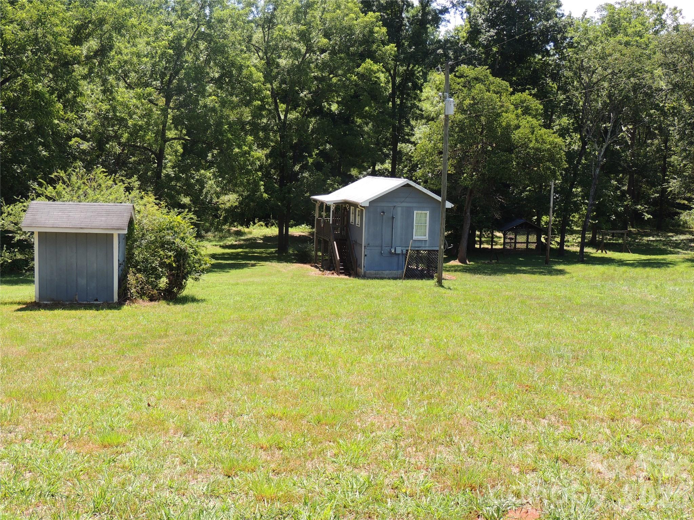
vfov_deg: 33.6
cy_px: 260
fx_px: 862
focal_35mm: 43
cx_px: 347
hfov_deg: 43.9
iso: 100
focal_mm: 7.6
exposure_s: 1/400
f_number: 3.4
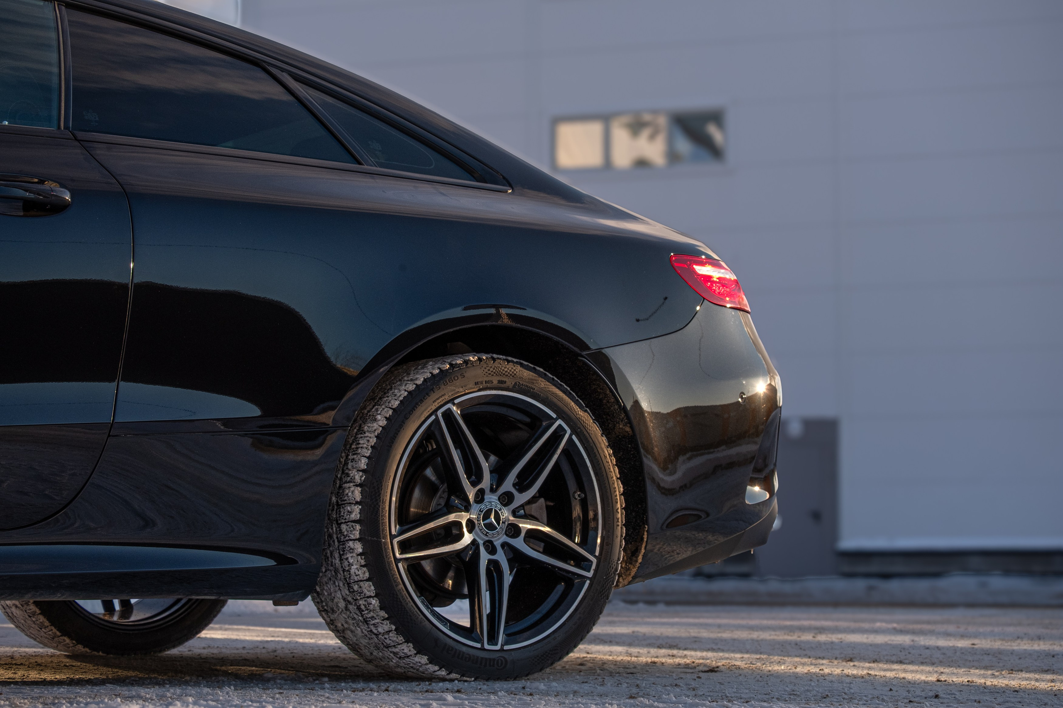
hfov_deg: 27.0
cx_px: 532
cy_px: 354
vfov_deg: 18.2
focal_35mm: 75
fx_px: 2214
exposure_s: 1/500
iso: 320
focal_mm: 50
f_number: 6.4
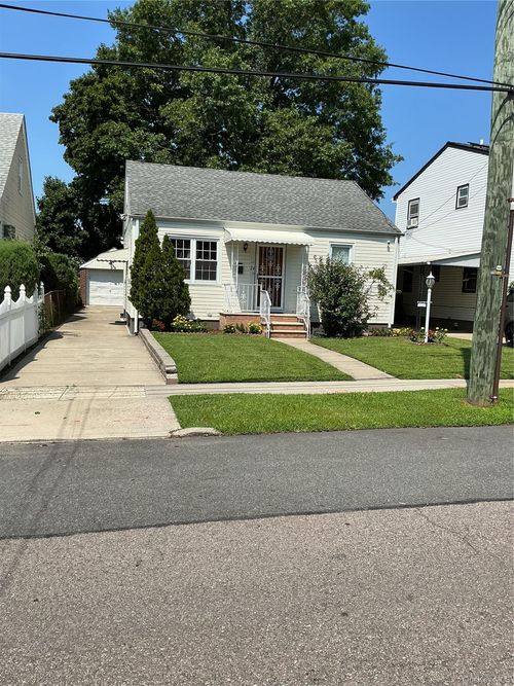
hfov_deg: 48.2
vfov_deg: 61.7
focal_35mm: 29
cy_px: 343
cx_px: 257
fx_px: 574
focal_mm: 3
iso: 25
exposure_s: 1/2427
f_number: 1.8
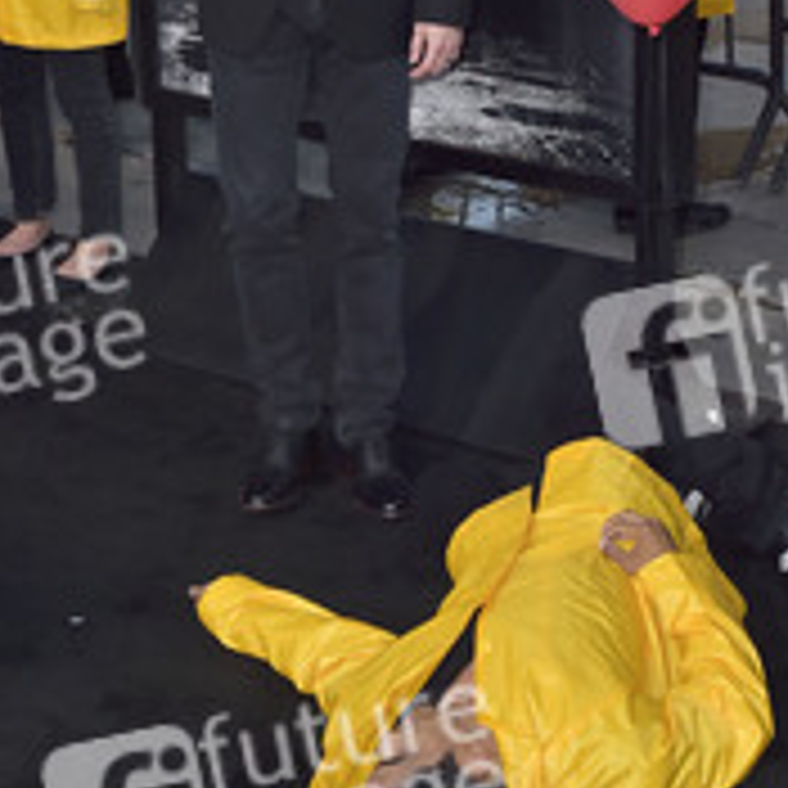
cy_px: 117
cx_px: 408
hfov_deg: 17.9
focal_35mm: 97
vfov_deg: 17.7
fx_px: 2498
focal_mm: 50
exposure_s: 1/250
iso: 640
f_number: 6.3
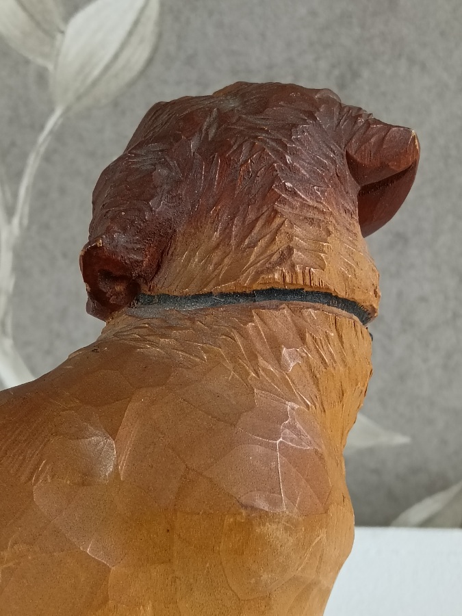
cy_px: 308
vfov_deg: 29.4
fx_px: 1174
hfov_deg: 22.3
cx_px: 231
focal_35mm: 66
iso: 439
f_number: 1.9
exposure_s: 1/100
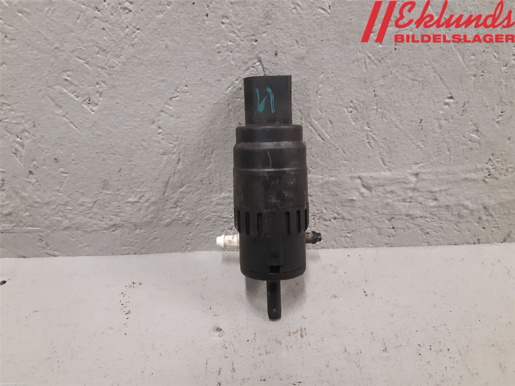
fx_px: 387
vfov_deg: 53.1
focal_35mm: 26
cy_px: 193
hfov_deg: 67.3
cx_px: 258
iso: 200
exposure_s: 1/50
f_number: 1.7
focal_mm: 3.93
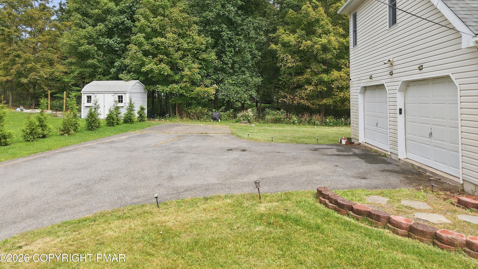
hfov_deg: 69.9
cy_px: 90
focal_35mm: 27
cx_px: 245
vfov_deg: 42.3
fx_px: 342
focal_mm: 8.7
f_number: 1.8
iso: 290
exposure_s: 1/4000
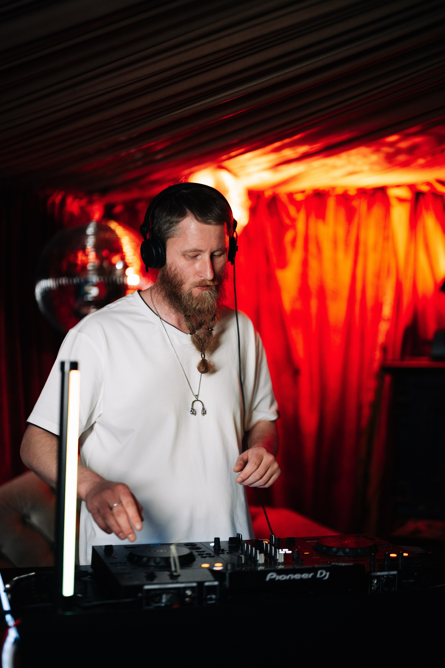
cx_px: 222
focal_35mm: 50
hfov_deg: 27.0
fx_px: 927
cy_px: 334
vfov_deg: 39.6
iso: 800
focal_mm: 50
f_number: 1.2
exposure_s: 1/400
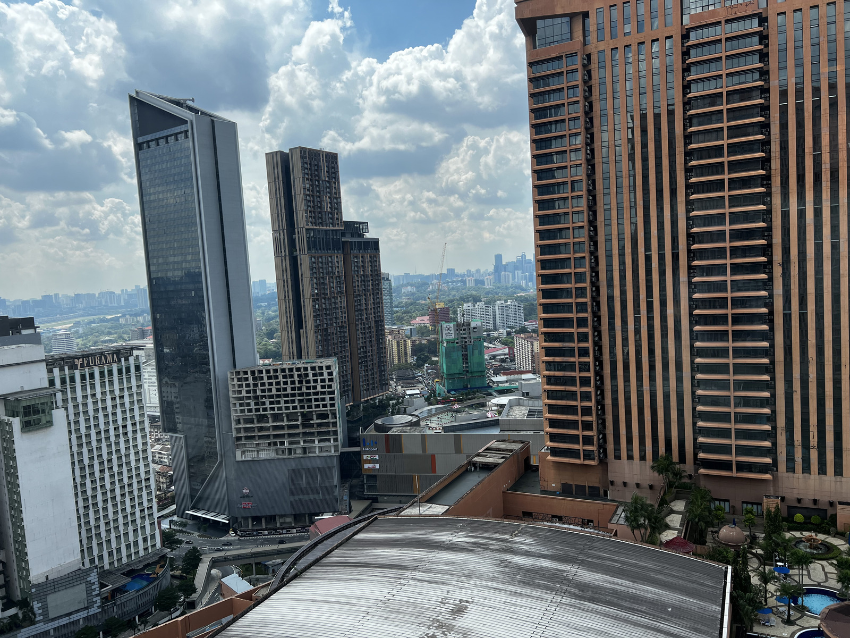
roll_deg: +3.7
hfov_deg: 67.3
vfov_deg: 53.1
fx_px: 638
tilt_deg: -4.1
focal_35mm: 26
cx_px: 425
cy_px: 319
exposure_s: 1/1344
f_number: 1.5
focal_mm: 5.7
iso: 50
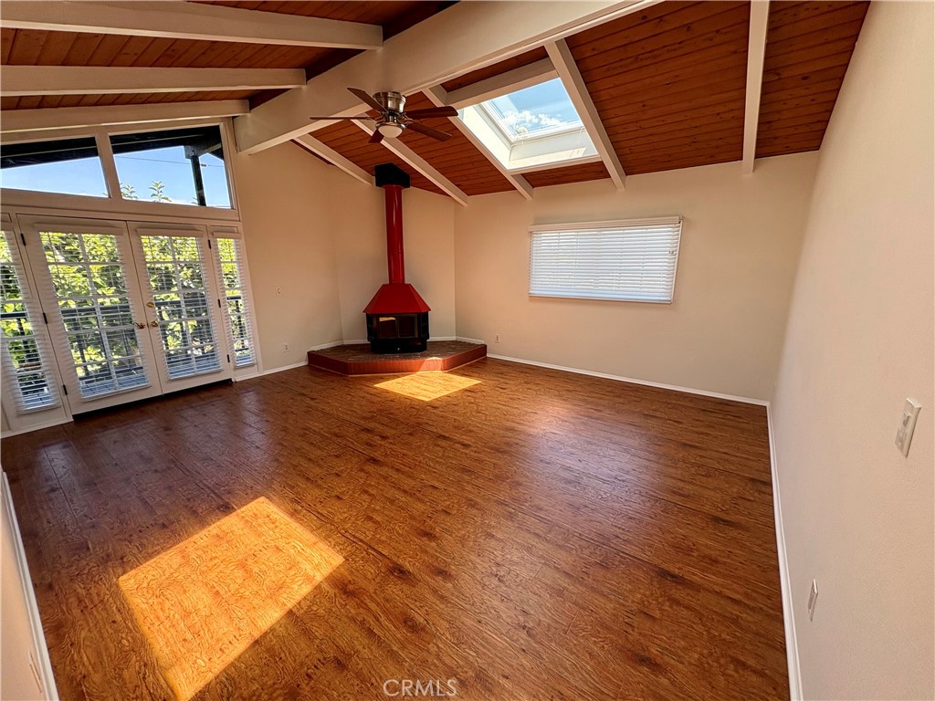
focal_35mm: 14
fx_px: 378
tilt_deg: -12.7
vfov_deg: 85.7
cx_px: 468
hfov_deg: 102.1
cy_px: 350
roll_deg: +0.3
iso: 64
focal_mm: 2.22
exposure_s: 1/135
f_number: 2.2
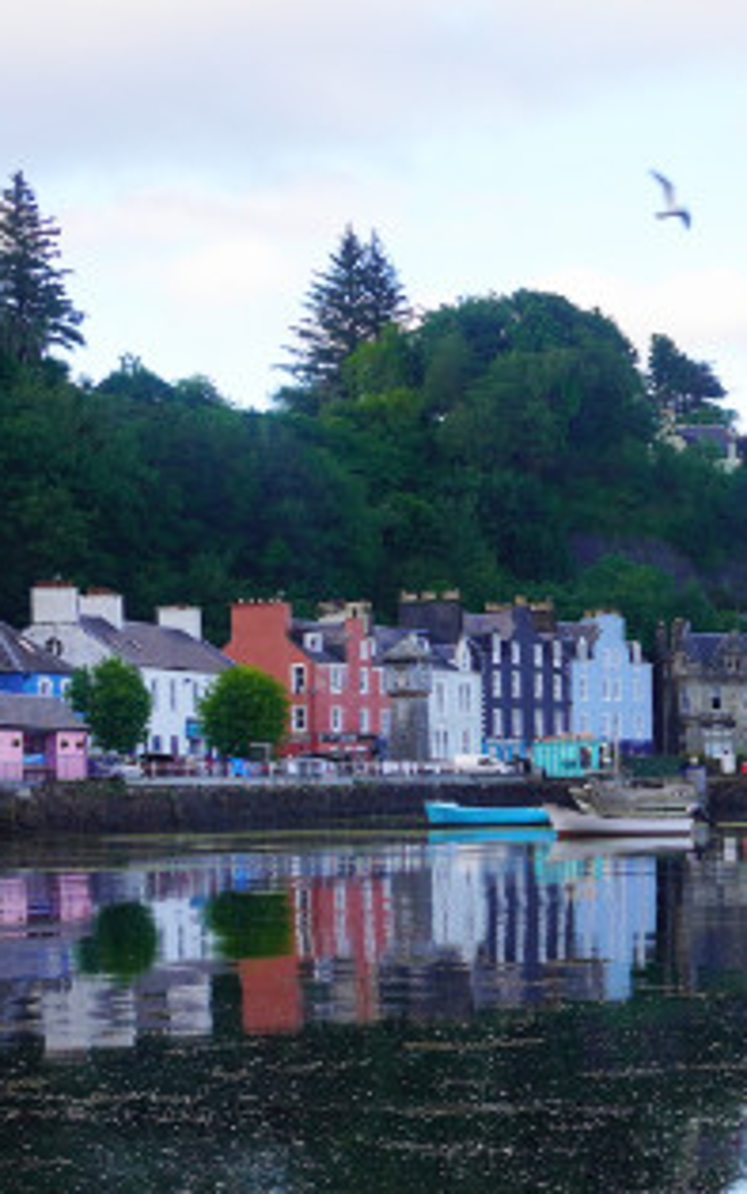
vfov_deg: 23.0
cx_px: 1039
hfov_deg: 13.9
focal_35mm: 89
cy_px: 862
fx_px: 2907
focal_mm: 23
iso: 100
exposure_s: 1/100
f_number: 6.3
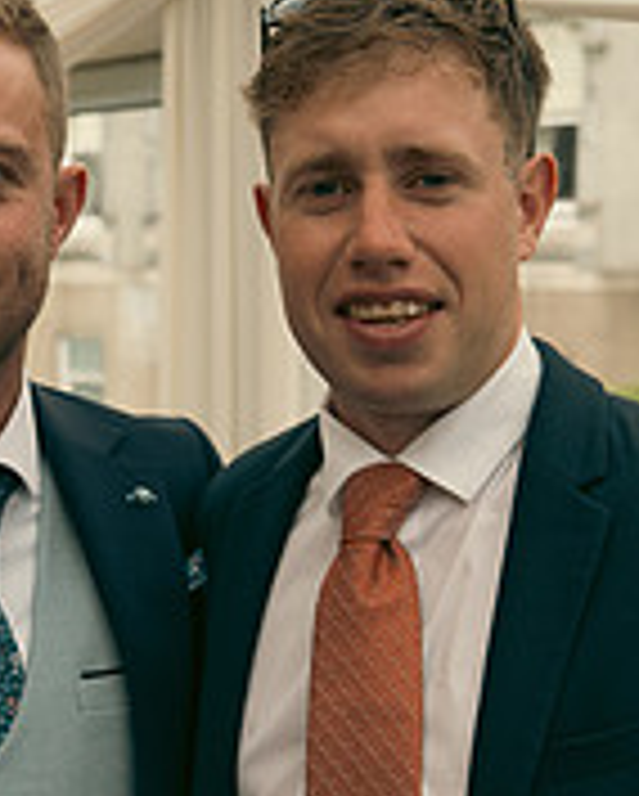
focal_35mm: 80
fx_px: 1888
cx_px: 324
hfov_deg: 19.2
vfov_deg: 23.5
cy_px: 627
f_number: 3.5
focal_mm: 26
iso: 125
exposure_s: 1/250
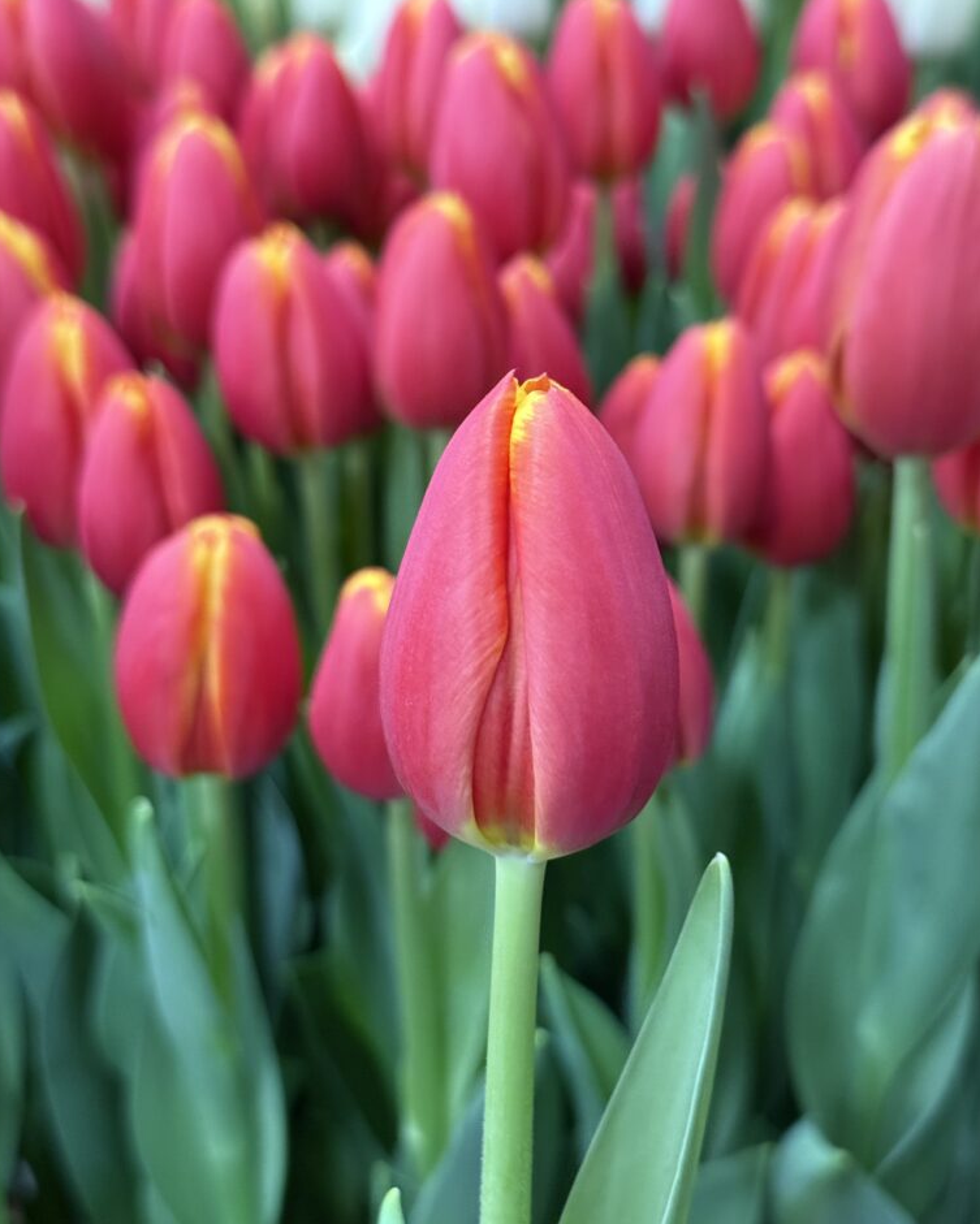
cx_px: 485
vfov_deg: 36.6
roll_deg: -0.9
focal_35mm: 51
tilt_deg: -30.1
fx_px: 1849
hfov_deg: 29.7
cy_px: 641
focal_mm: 6.76
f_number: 1.78
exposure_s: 1/25
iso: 500
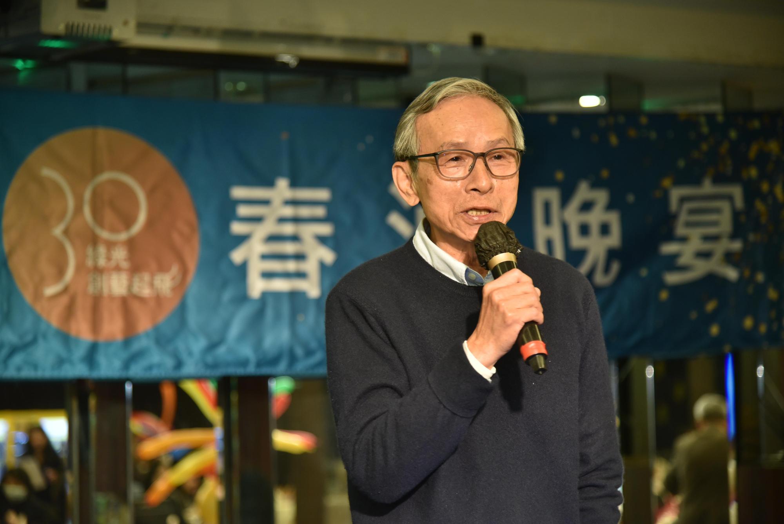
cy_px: 262
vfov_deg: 13.7
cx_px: 392
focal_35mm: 100
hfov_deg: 20.4
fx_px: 2178
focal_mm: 100
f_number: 4
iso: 800
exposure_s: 1/80
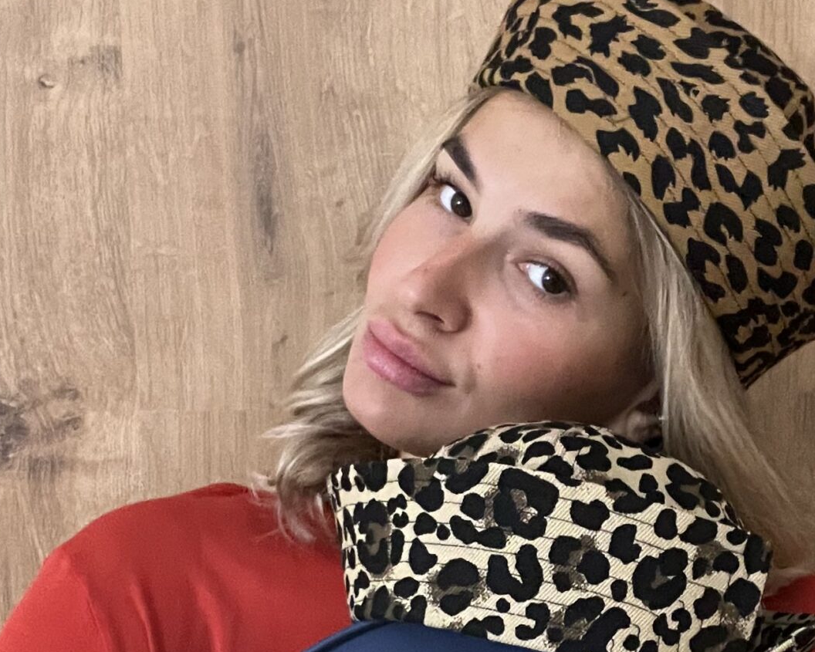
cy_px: 587
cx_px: 507
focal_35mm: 71
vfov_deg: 21.1
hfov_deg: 26.7
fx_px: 1713
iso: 640
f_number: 2.2
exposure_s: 1/20
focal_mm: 2.71
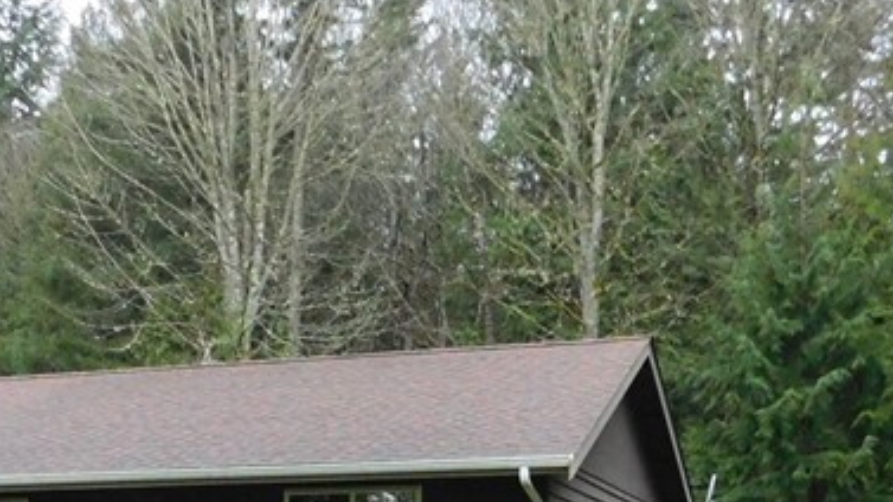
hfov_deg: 30.8
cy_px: 623
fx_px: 1610
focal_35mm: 68
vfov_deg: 16.9
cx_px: 298
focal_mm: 4
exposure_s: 1/250
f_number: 3
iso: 400
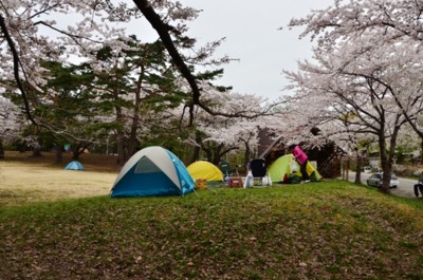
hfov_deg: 67.5
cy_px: 140
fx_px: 317
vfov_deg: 47.7
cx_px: 212
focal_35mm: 27
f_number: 6.7
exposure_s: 1/180
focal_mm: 18
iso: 100
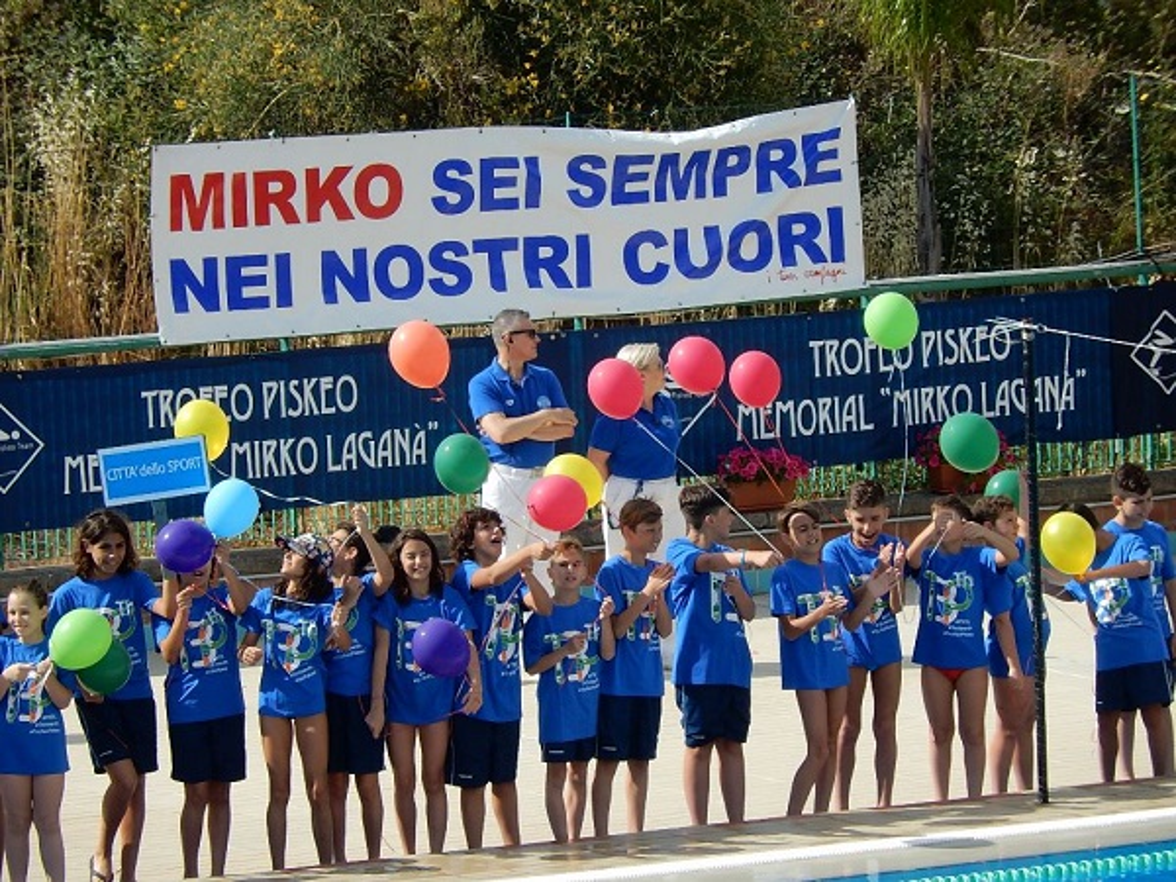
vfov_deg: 4.5
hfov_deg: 6.0
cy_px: 441
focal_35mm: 332
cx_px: 588
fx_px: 11279
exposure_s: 1/500
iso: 125
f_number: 6
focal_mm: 59.5
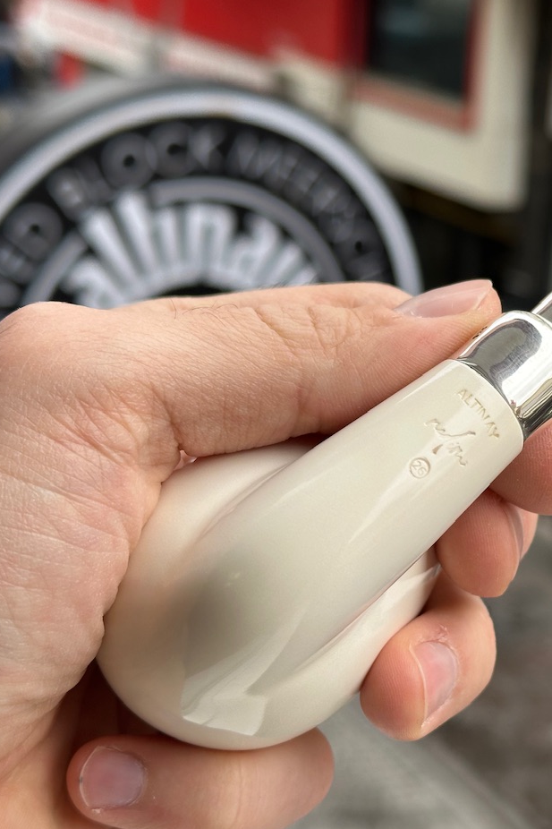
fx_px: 1587
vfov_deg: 29.2
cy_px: 408
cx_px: 480
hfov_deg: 19.4
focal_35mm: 69
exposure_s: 1/442
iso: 64
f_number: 1.78
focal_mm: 6.86
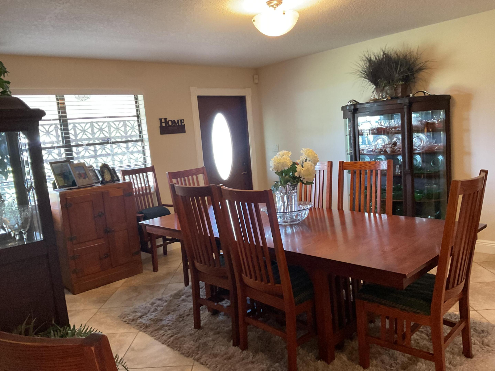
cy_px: 186
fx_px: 415
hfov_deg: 61.7
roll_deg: +5.3
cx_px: 248
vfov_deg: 48.2
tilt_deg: -6.8
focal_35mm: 29
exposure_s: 1/40
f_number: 1.8
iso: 250
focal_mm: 3
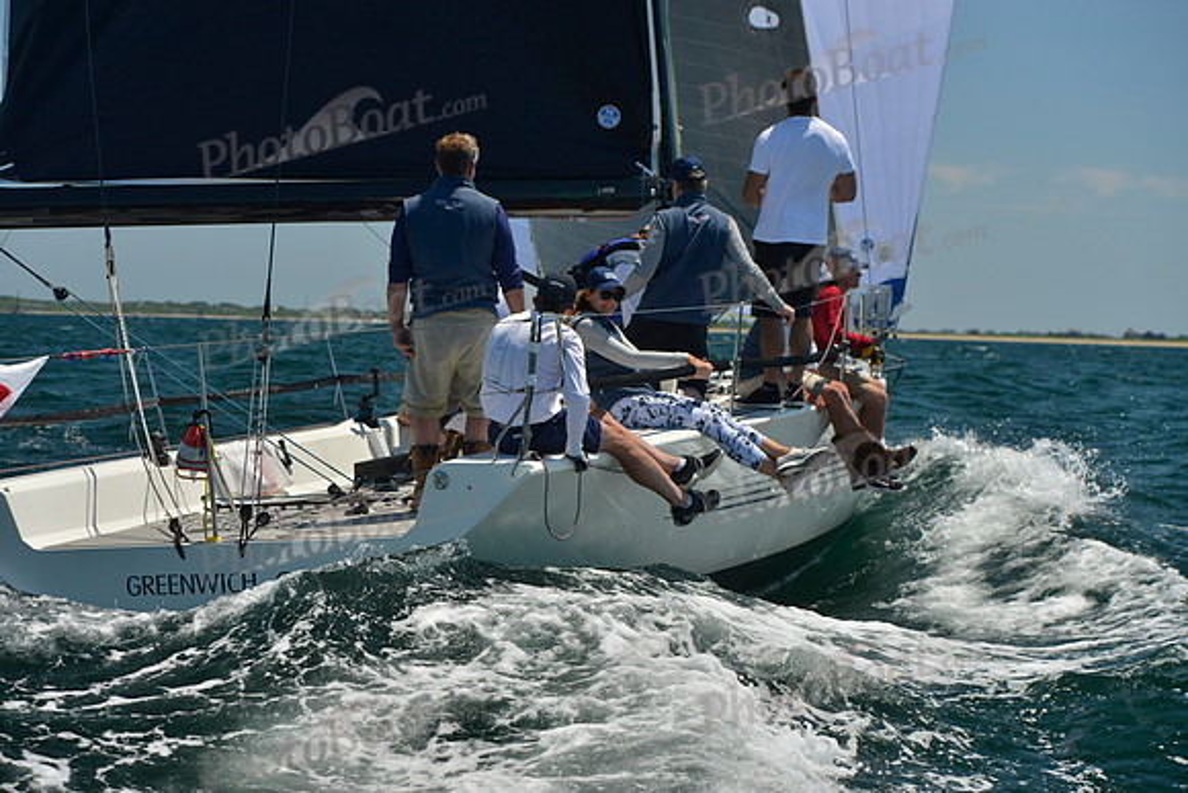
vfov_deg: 19.5
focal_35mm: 70
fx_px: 2310
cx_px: 594
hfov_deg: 28.8
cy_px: 396
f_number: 5
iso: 280
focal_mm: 70
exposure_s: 1/1250
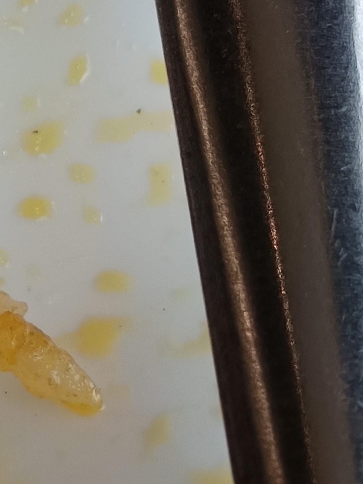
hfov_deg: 20.2
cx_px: -104
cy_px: 162
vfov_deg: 28.8
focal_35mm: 67
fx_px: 937
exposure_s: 1/100
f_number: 1.7
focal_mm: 5.31
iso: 66
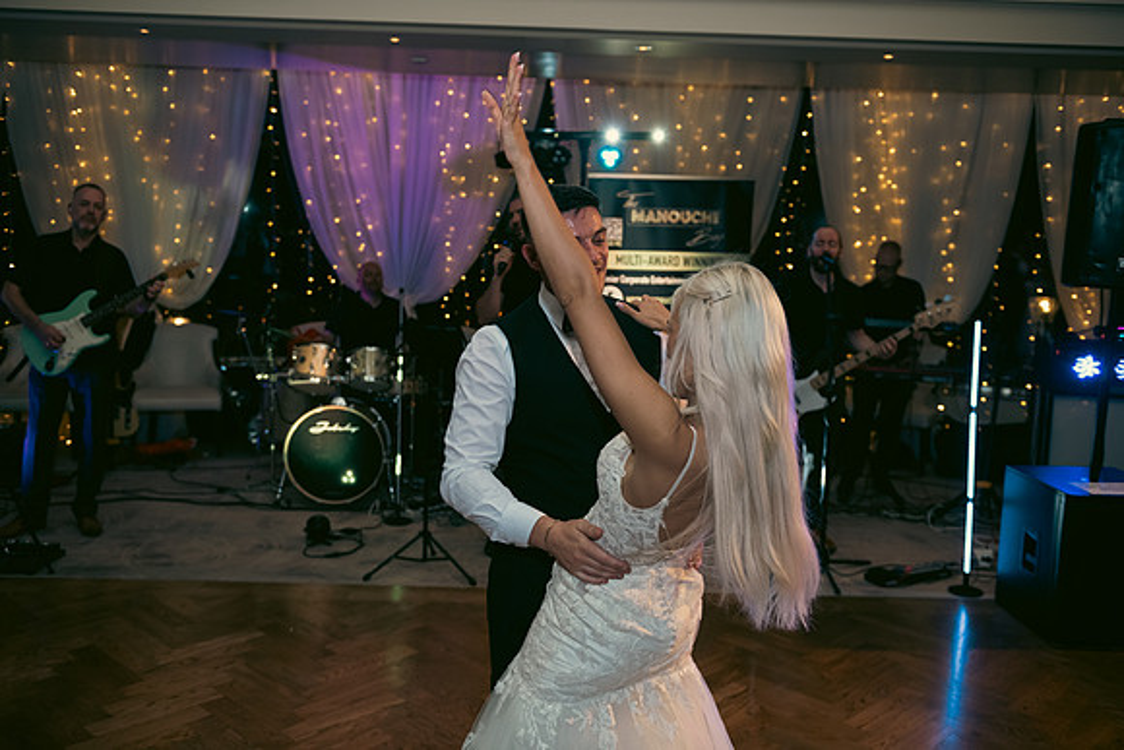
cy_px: 375
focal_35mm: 34
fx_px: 1062
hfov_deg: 55.8
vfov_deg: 38.9
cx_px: 562
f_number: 3.5
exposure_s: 1/160
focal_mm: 34
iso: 640
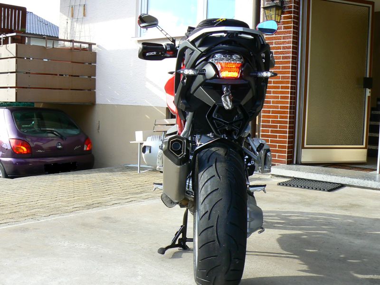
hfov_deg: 45.8
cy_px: 142
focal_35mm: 41
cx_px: 190
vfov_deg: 35.1
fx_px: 450
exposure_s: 1/125
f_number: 5.6
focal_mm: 6
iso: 80
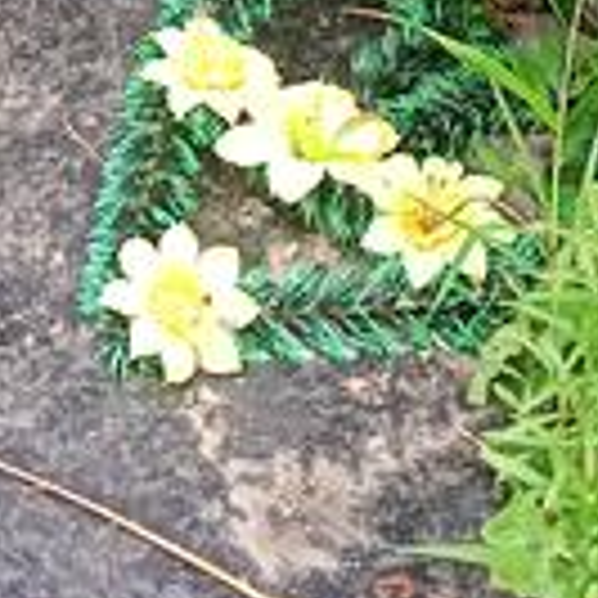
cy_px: -288
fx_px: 2189
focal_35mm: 112
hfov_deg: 15.1
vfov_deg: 14.5
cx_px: -85
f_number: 1.8
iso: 117
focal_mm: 4.05
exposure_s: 1/147
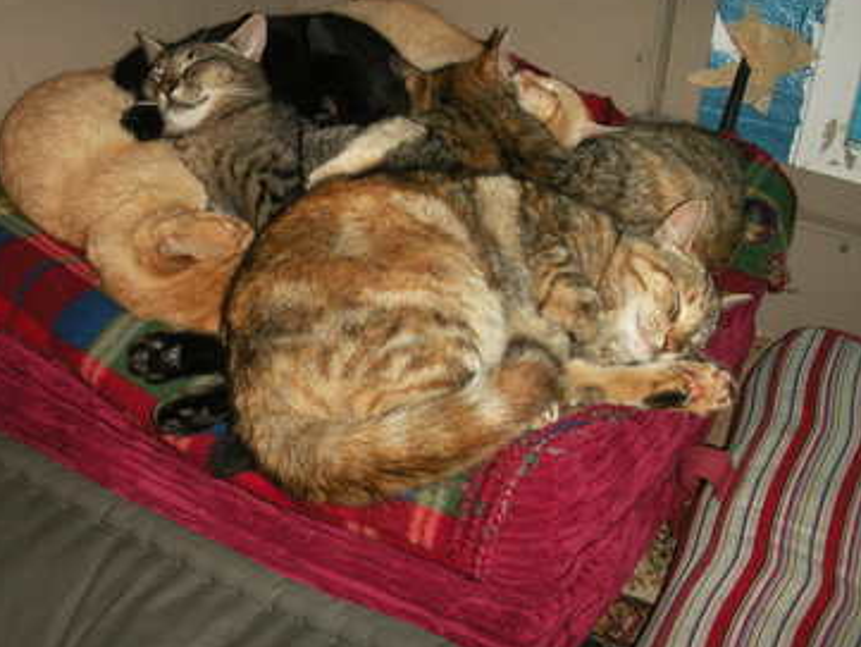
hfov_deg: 45.7
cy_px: 325
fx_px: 1020
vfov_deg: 35.2
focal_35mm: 41
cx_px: 386
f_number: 3.5
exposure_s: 1/40
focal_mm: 7.7
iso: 160
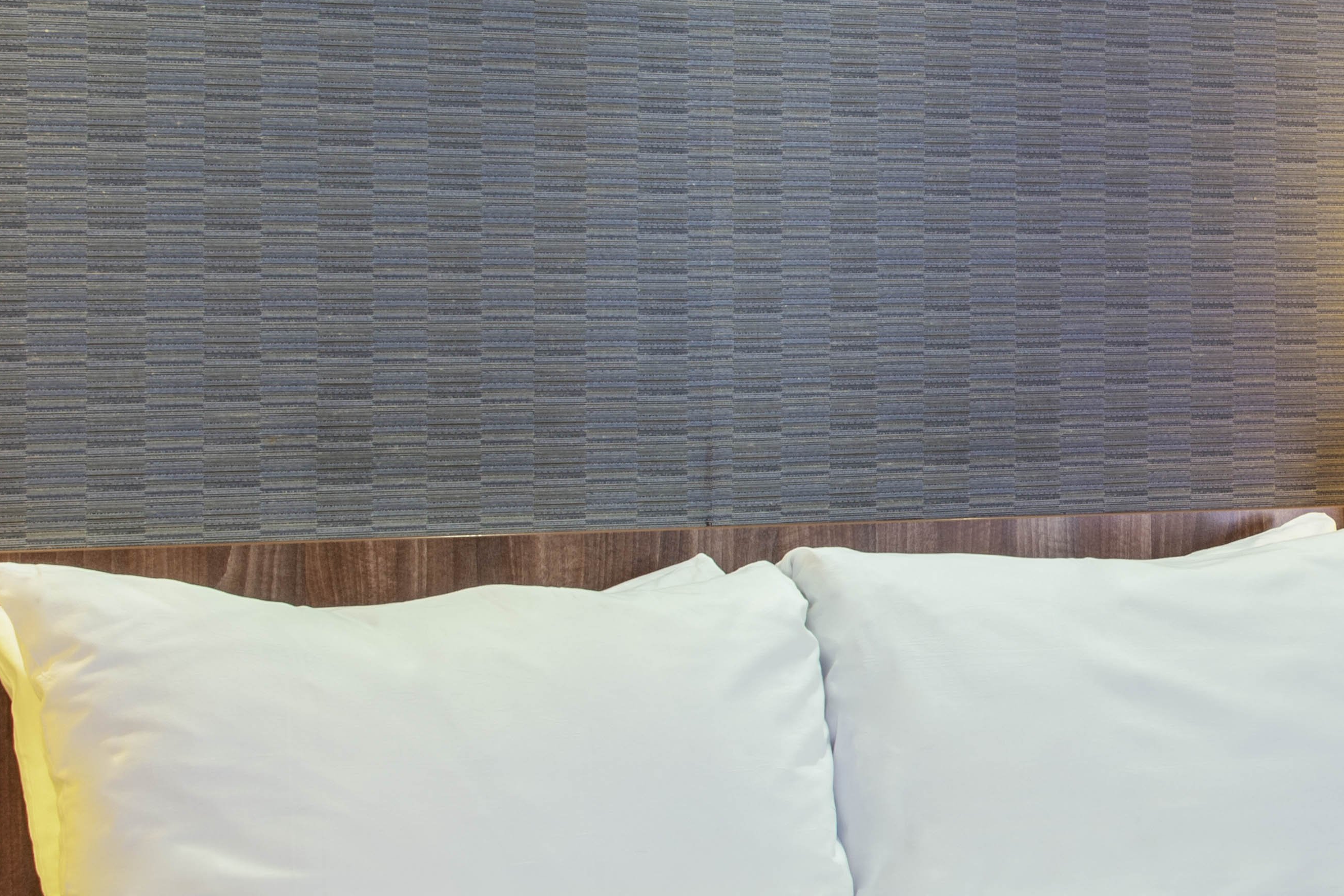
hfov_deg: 20.2
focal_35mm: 97
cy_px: 452
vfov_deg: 14.1
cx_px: 1441
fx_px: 3622
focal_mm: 32
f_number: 22
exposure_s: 30
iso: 100
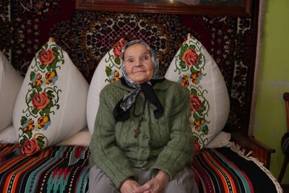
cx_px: 144
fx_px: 257
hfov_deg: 58.7
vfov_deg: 41.1
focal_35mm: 32
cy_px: 96
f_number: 2.8
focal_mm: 32
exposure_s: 1/100
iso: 640
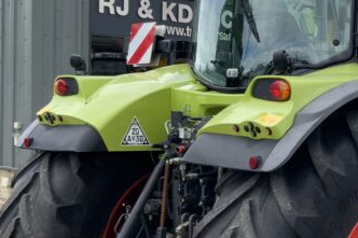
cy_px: 169
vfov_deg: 14.6
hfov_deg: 20.6
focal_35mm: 93
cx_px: 416
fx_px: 924
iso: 16
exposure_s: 1/425
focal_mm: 3
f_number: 1.8
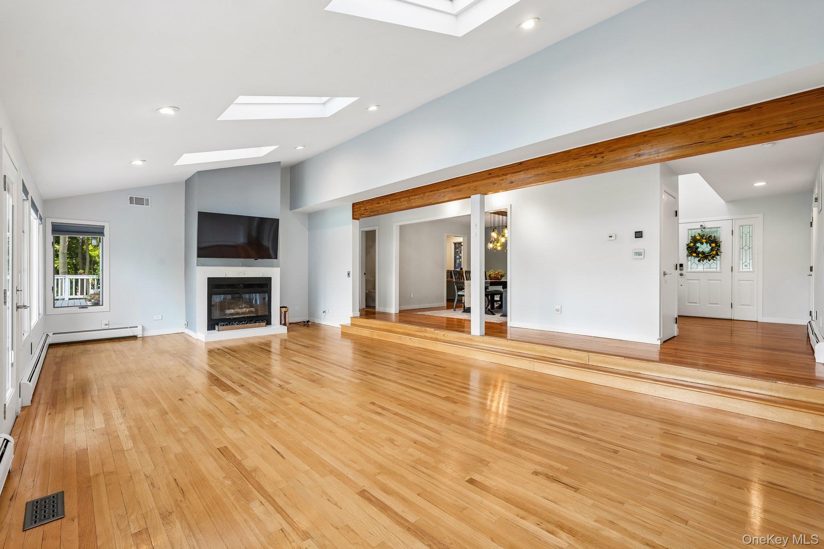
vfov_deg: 73.7
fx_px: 366
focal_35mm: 16
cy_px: 274
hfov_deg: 96.7
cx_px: 412
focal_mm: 16
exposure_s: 1/25
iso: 400
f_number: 8
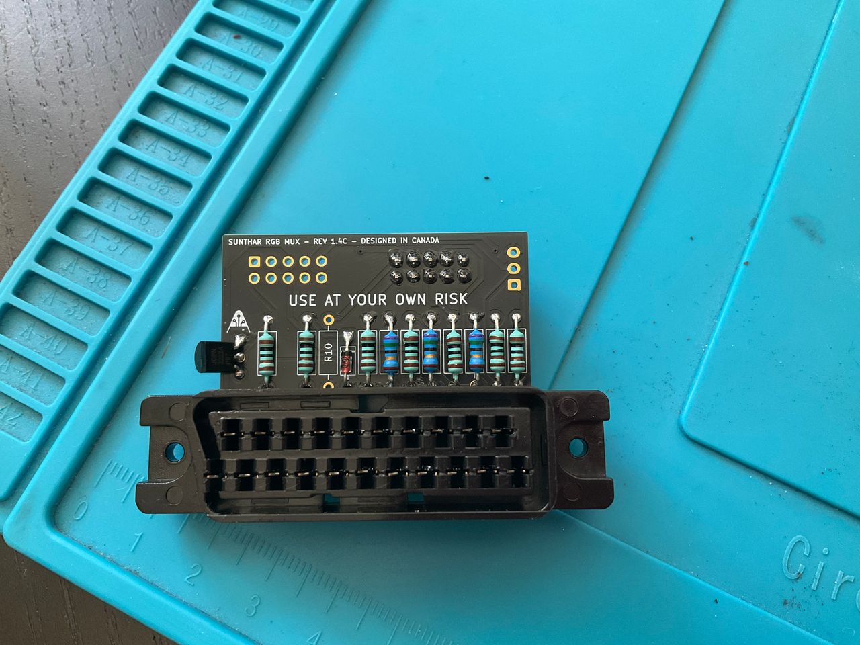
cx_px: 430
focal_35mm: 29
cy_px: 322
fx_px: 720
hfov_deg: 61.7
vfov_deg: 48.2
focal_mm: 3
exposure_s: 1/60
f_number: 1.8
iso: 100
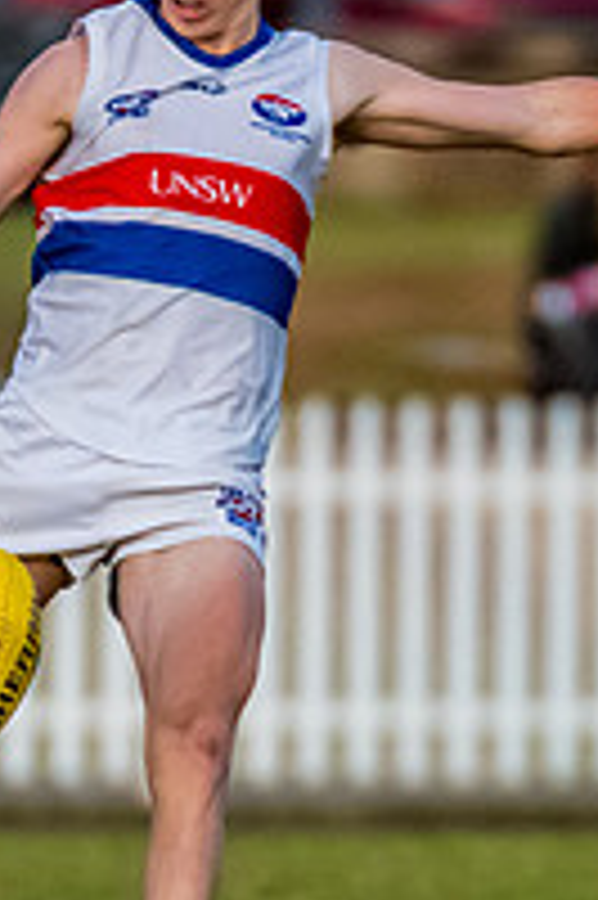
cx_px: 118
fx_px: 52237
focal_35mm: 2093
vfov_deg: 1.0
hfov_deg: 0.7
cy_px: 571
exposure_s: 1/1600
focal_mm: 420
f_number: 4
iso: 1800
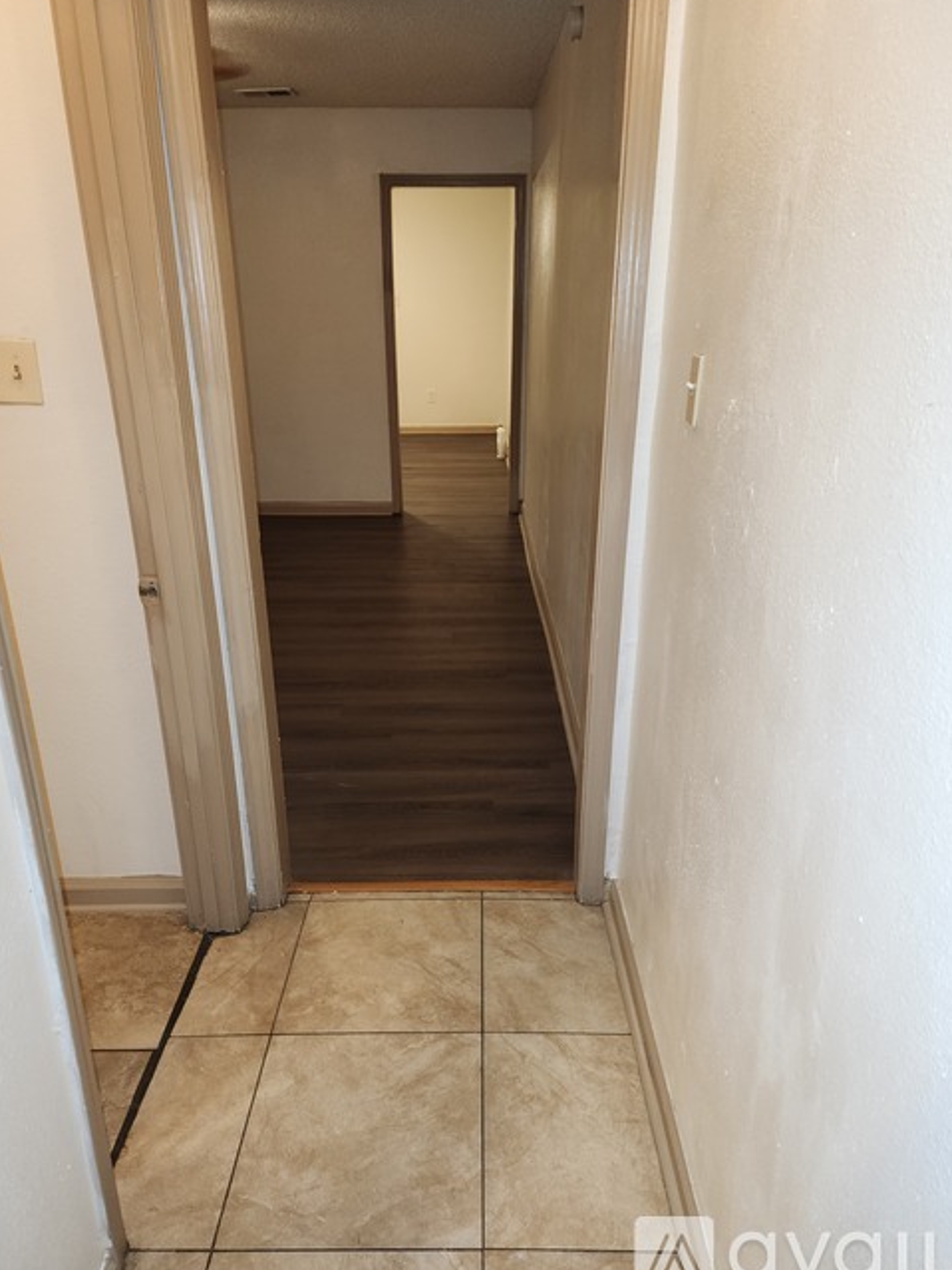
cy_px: 633
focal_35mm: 24
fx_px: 880
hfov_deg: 56.8
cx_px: 459
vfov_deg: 71.6
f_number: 1.8
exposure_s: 1/24
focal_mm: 6.4
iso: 125
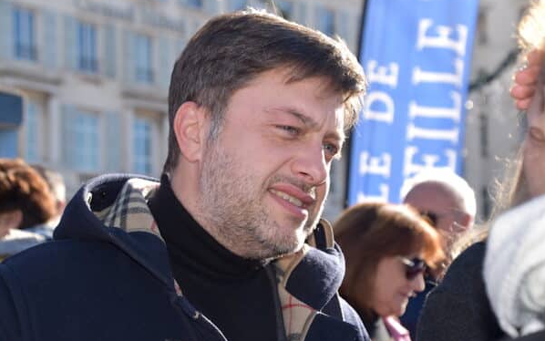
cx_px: 272
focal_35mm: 89
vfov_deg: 14.7
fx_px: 1322
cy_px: 170
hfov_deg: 23.3
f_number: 6.3
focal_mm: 58
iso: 100
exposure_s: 1/200
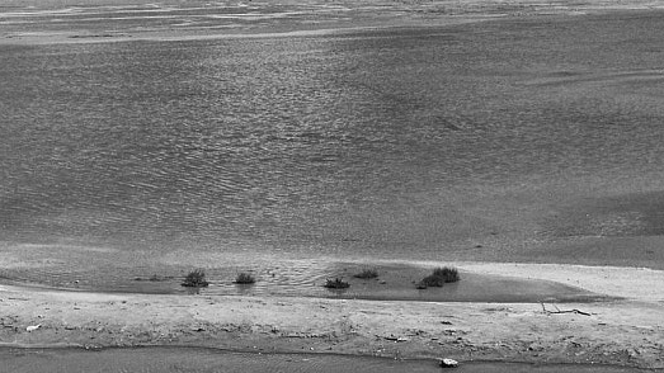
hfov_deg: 19.6
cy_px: -239
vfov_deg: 10.6
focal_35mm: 109
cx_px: 292
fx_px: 1919
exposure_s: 1/250
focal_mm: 34
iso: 200
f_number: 8
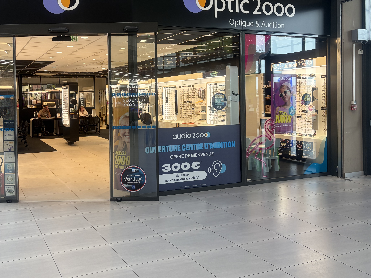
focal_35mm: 36
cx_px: 142
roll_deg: +1.0
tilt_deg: -0.1
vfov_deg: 39.4
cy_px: 103
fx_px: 386
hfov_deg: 50.9
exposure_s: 1/121
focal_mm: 5.96
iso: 50
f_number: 1.6
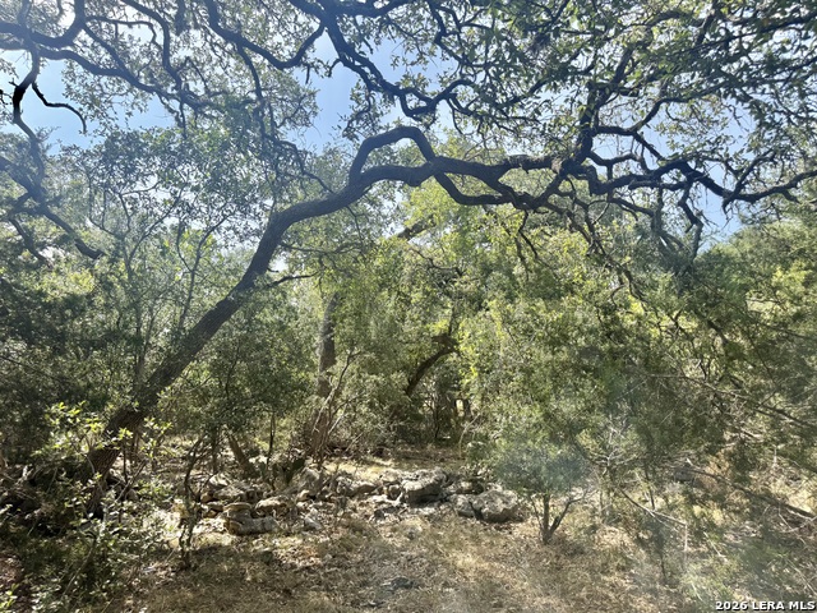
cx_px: 408
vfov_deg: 56.8
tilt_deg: +6.0
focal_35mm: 24
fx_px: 566
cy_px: 306
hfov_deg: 71.6
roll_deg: +1.3
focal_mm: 6.76
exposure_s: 1/1901
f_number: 1.78
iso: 100
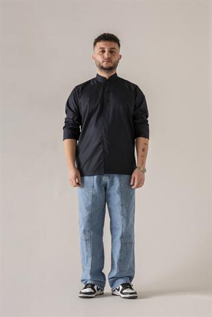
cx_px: 106
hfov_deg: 12.3
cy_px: 158
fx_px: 988
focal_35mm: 112
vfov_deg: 18.2
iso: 200
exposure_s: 1/160
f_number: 11
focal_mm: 112
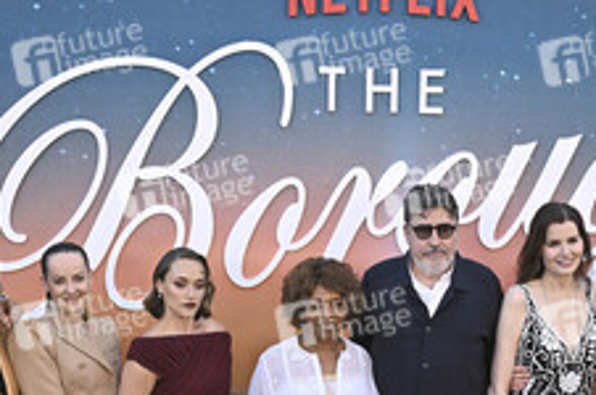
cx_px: 378
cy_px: 384
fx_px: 1157
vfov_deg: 18.9
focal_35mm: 70
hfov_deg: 28.8
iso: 800
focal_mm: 35
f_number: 7.1
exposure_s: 1/320
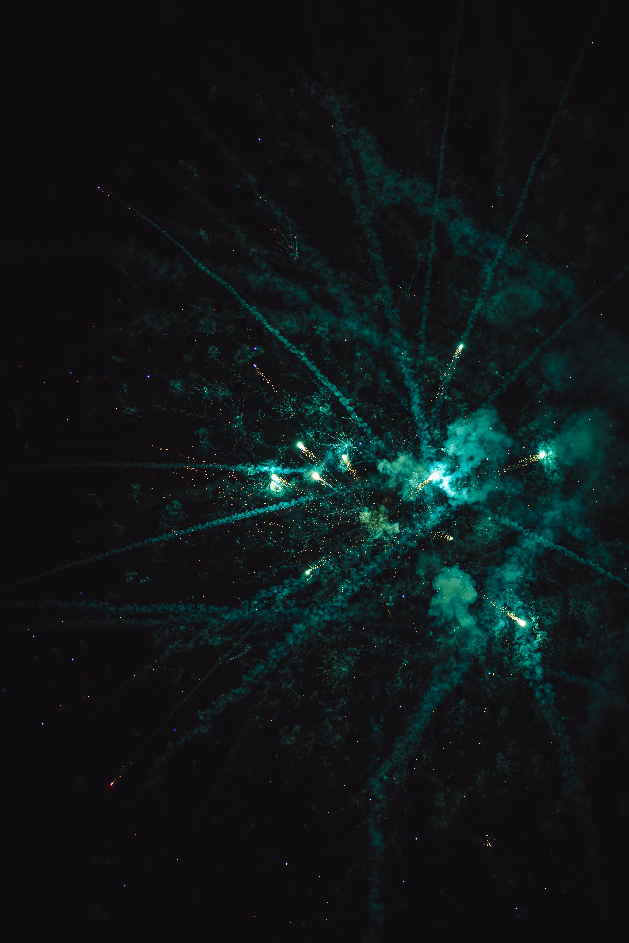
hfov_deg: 16.1
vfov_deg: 23.9
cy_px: 472
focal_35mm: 85
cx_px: 314
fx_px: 2228
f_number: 1.8
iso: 640
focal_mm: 85
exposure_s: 1/500
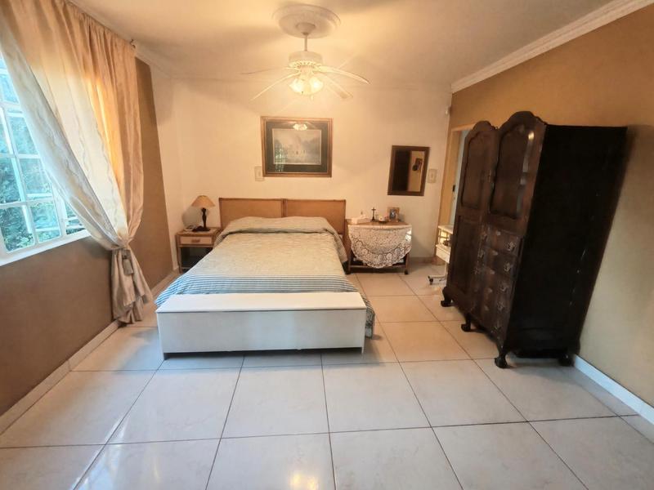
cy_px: 245
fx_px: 302
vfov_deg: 78.1
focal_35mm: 16
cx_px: 327
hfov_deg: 94.5
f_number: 2.2
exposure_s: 1/33
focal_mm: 1.96
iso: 160
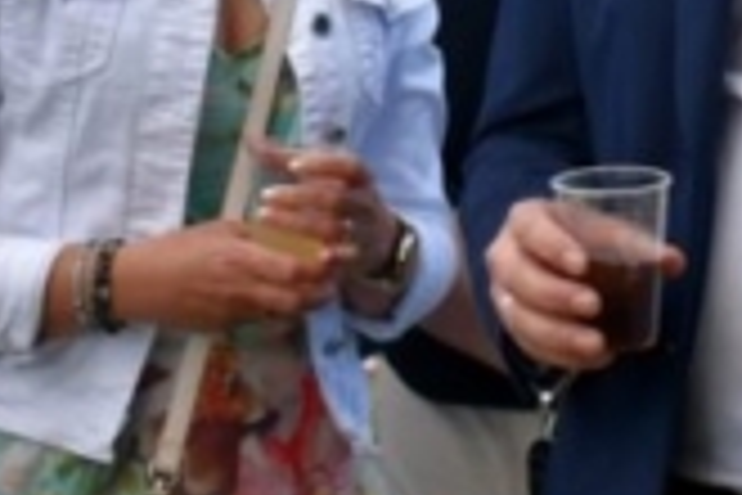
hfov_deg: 11.0
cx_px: 639
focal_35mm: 186
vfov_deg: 7.3
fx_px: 3833
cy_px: -162
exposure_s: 1/1000
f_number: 4.5
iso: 400
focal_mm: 32
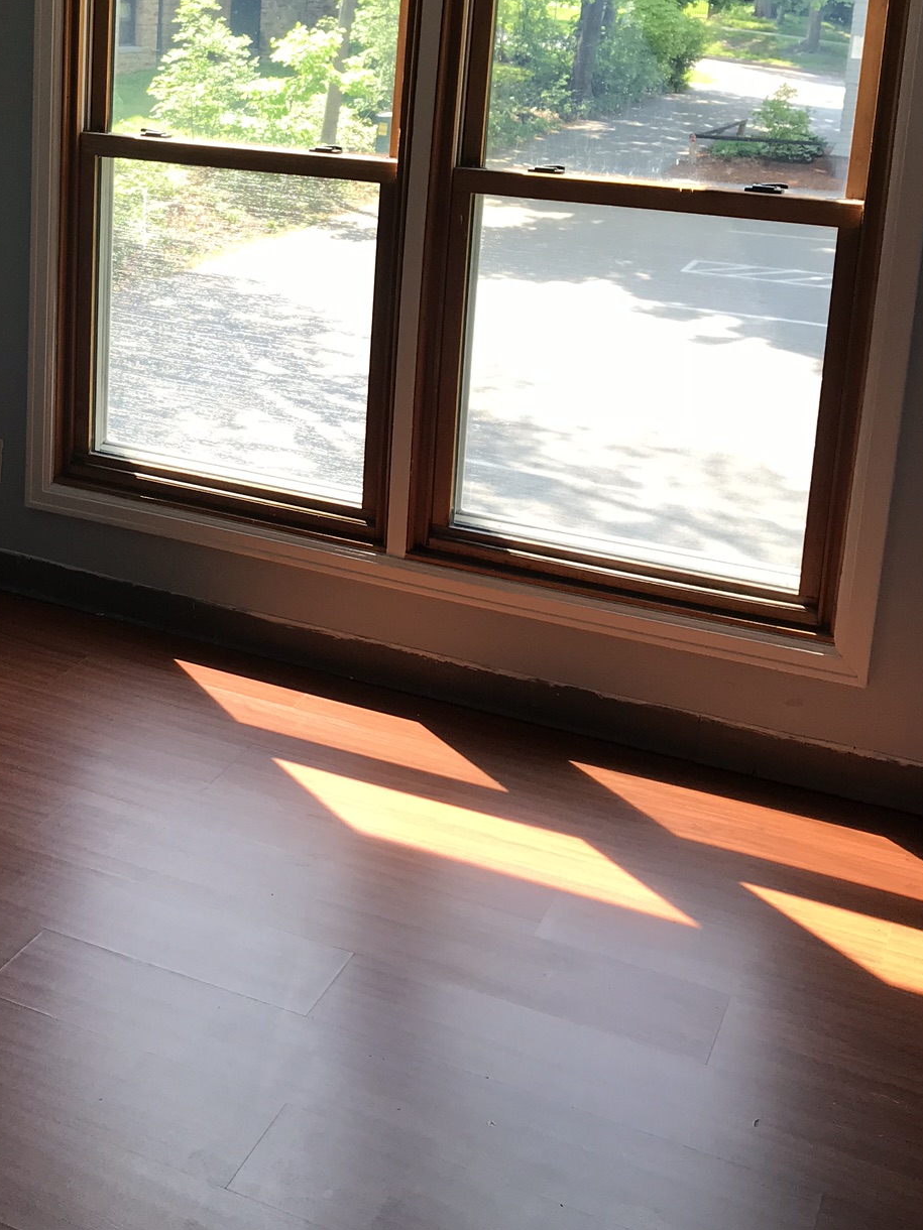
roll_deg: -2.0
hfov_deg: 30.1
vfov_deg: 39.3
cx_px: 180
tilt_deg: -10.6
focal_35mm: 47
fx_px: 1671
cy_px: 304
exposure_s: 1/157
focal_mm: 3.99
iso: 20
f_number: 1.8
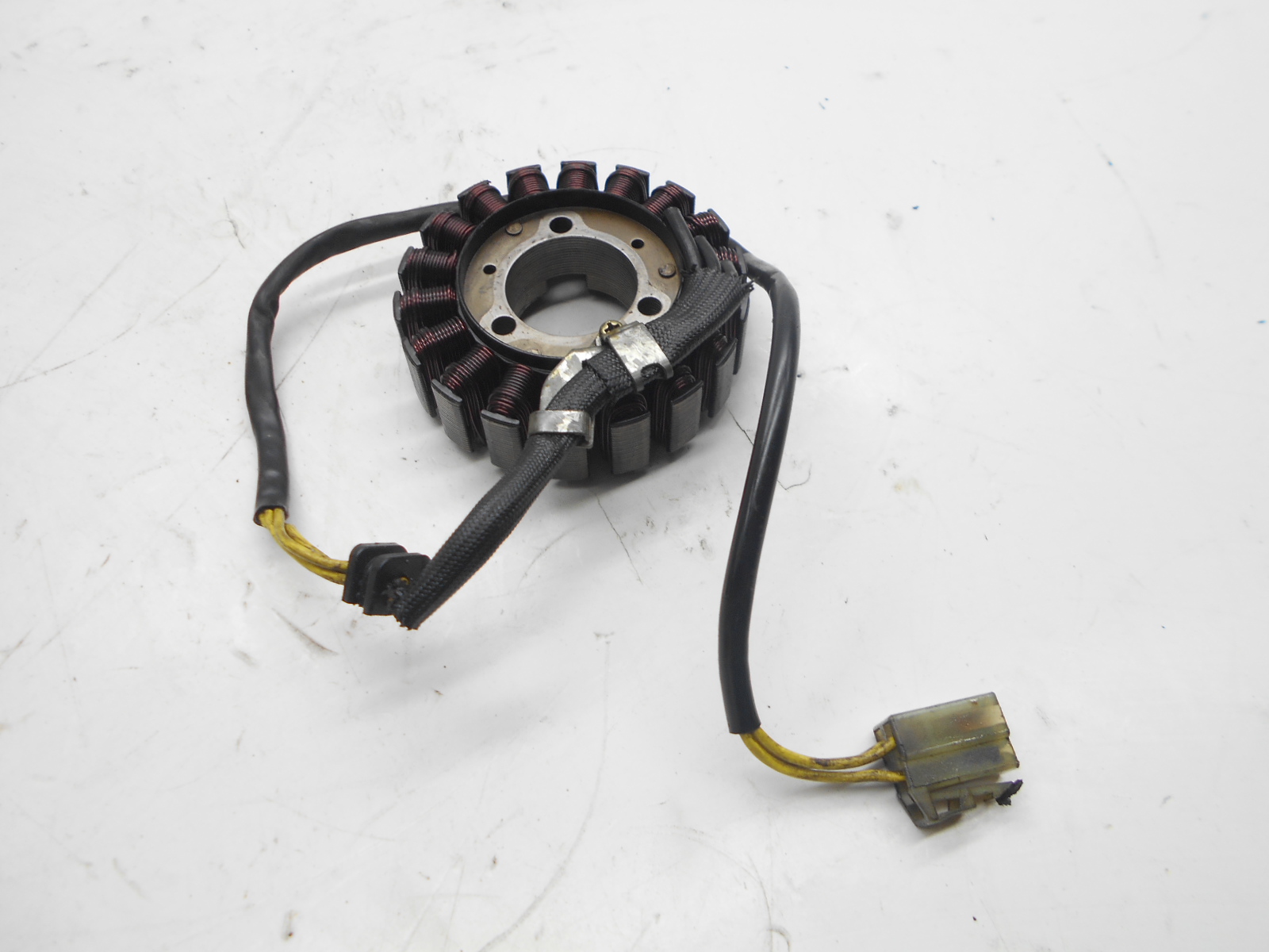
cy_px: 476
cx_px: 634
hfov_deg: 67.3
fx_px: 953
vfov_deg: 53.1
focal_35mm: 26
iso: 80
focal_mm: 4.6
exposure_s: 1/40
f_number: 3.2
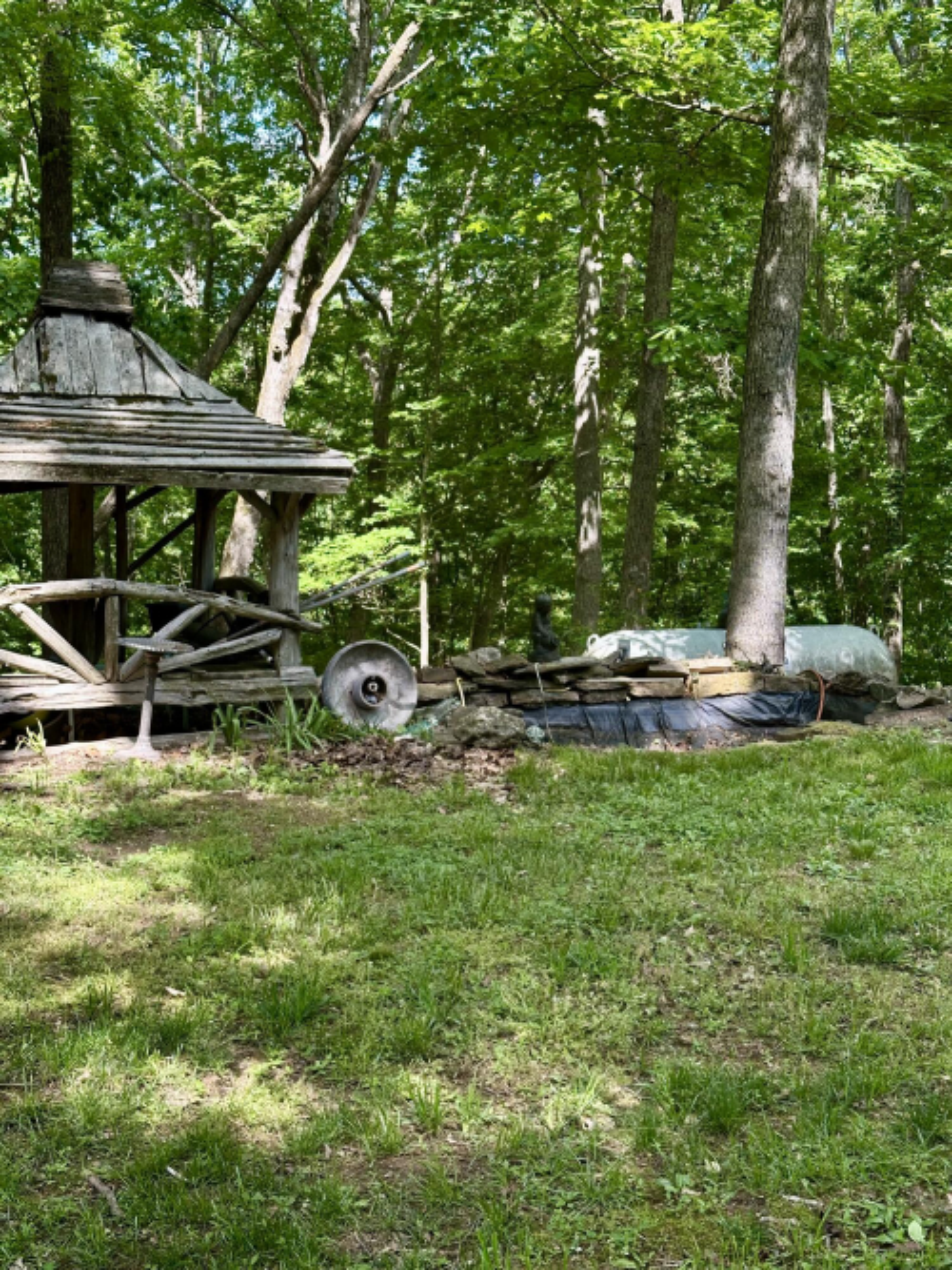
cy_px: 635
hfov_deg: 30.3
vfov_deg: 39.7
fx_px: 1761
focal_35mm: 48
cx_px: 476
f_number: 1.78
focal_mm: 6.86
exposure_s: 1/288
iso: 64
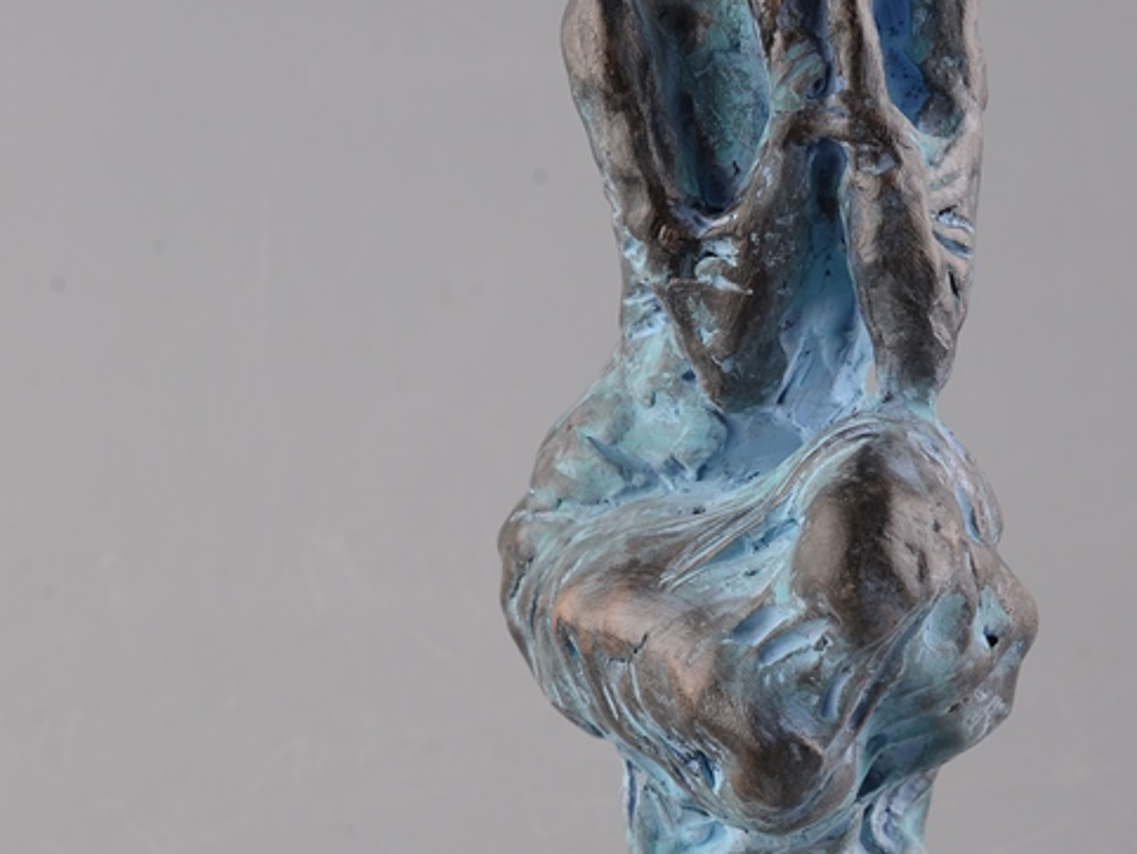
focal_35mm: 108
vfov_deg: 13.7
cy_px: 539
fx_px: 3549
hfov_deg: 18.2
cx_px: 749
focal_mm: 50
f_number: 10
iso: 160
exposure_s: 1/160
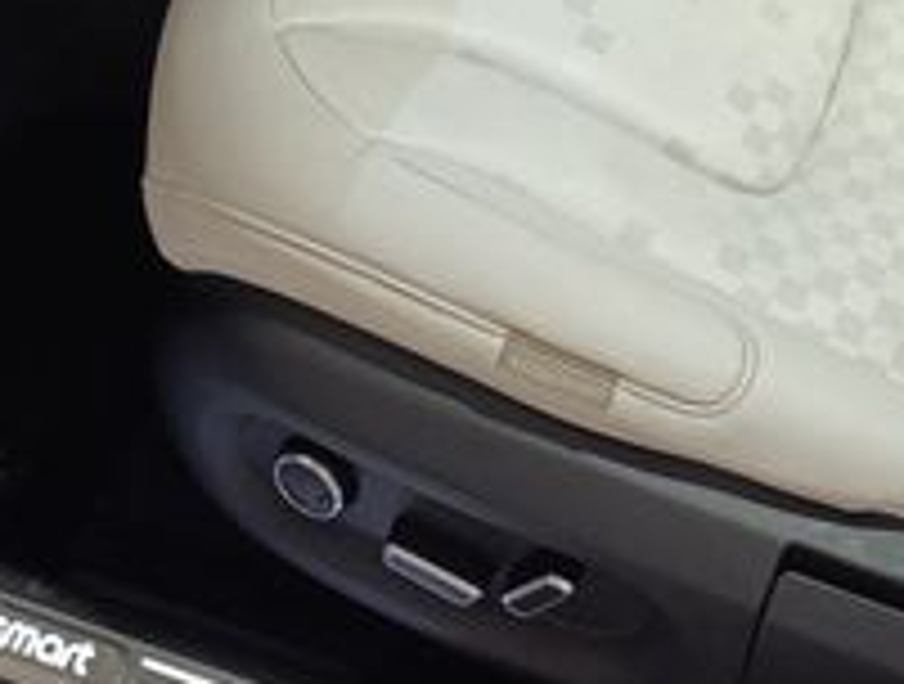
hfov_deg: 21.4
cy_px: -468
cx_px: 591
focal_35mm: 91
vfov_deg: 14.7
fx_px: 2384
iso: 1250
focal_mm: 6.14
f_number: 1.6
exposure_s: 1/33.3
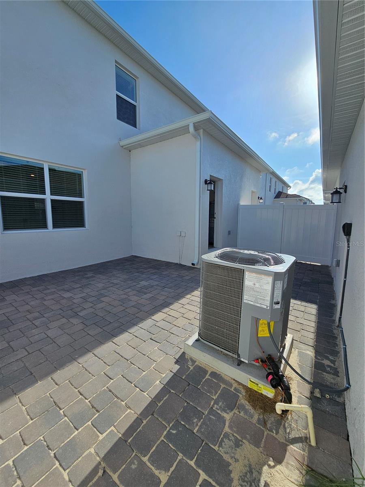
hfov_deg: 89.9
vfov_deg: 106.2
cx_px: 182
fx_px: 183
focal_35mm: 13
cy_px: 244
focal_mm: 2.2
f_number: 2.2
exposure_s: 1/3559
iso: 50
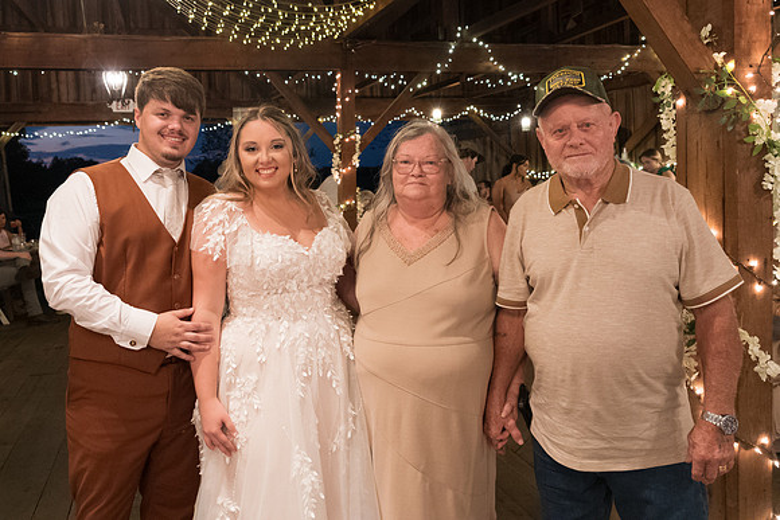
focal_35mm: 30
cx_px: 365
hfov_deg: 61.9
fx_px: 650
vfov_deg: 43.5
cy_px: 224
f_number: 6.3
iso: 6400
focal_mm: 26
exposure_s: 1/40
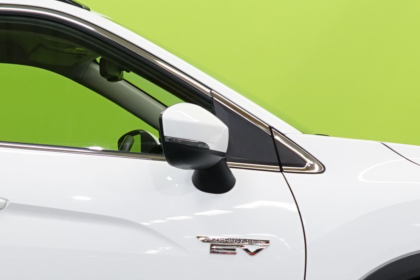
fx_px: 1494
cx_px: 23
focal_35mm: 128
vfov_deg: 10.7
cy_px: 195
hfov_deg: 15.8
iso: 400
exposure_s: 1/25
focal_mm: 30
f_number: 5.6
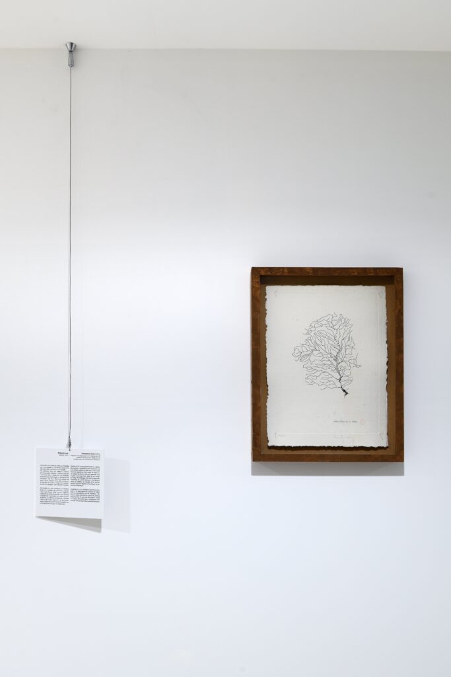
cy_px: 338
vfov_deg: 58.7
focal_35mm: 32
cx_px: 226
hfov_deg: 41.1
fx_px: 601
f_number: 8
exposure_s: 1.3
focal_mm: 32
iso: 100
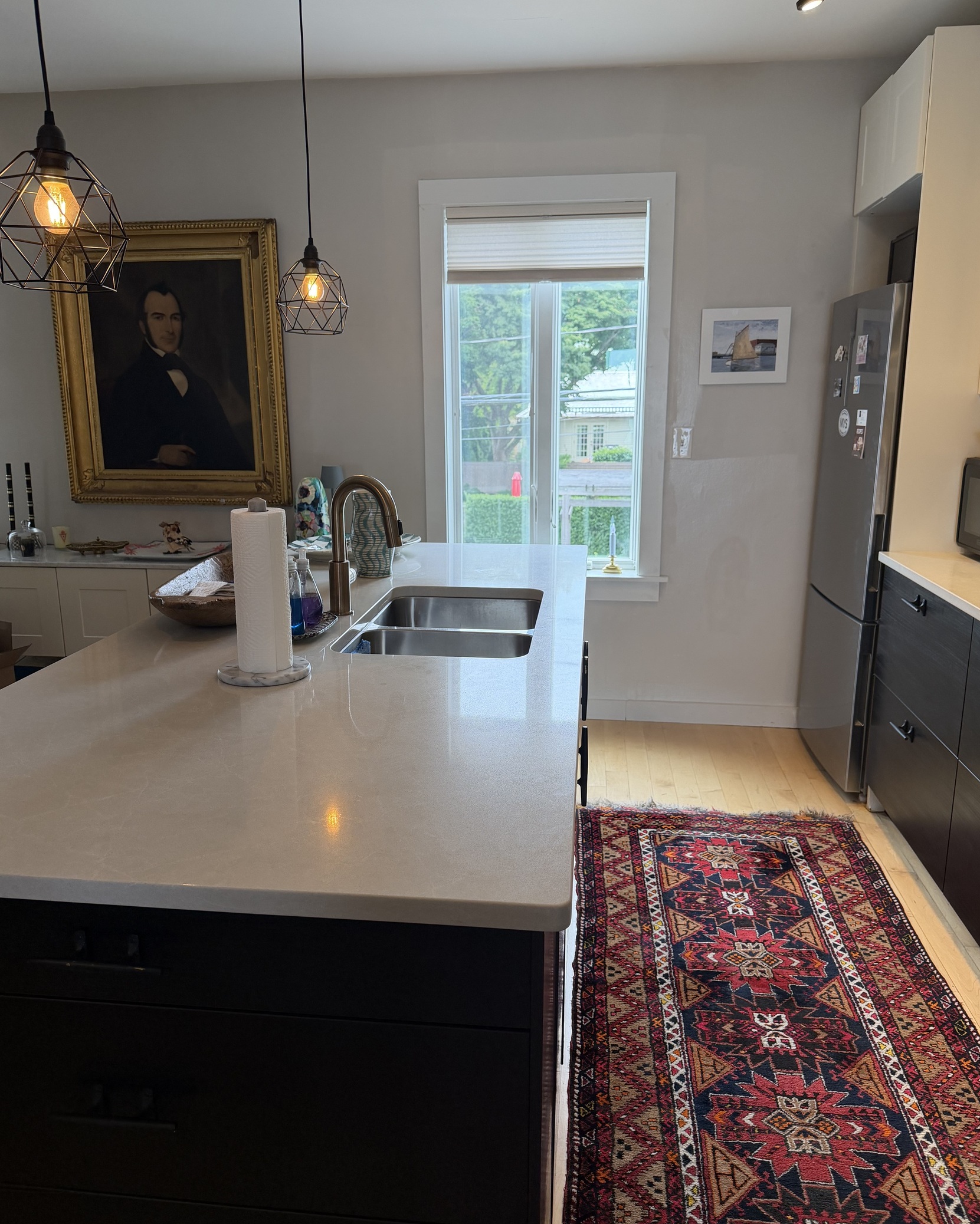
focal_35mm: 26
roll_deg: +0.0
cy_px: 608
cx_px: 481
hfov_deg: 54.9
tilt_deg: -11.3
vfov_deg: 66.0
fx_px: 943
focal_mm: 6.76
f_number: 1.78
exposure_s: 1/176
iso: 160
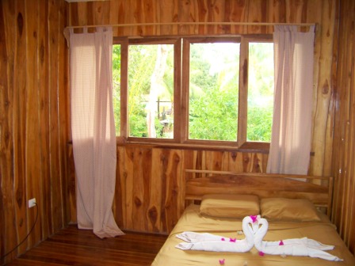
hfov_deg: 51.4
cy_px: 133
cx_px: 178
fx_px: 369
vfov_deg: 39.7
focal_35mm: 36
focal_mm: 5.85
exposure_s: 1/15
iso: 200
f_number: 2.8
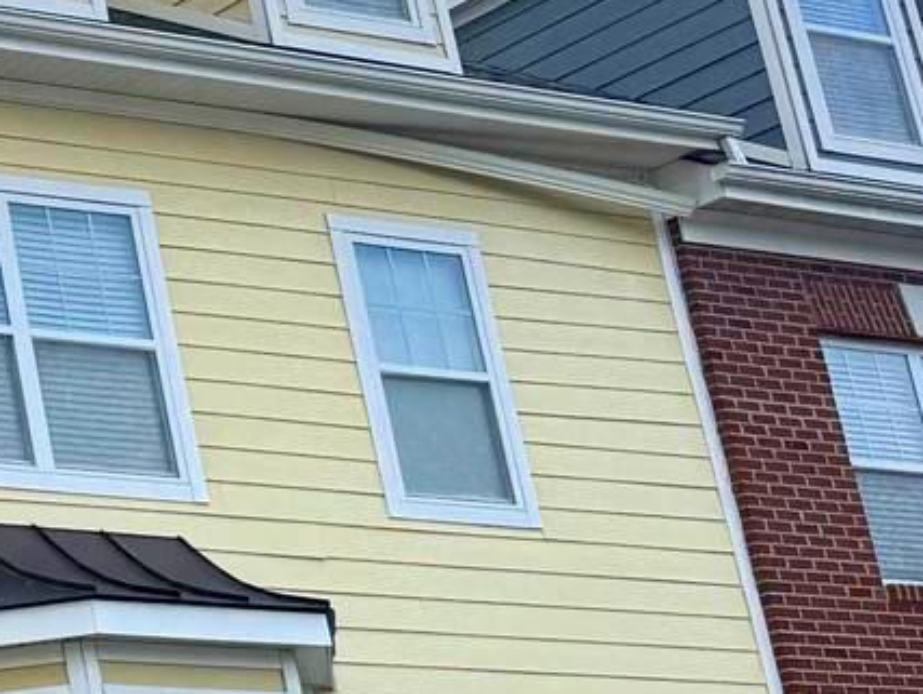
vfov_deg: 12.9
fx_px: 3069
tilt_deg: +22.2
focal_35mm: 115
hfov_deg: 14.3
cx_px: -912
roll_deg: +2.2
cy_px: 233
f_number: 1.78
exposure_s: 1/6711
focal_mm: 6.76
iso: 100
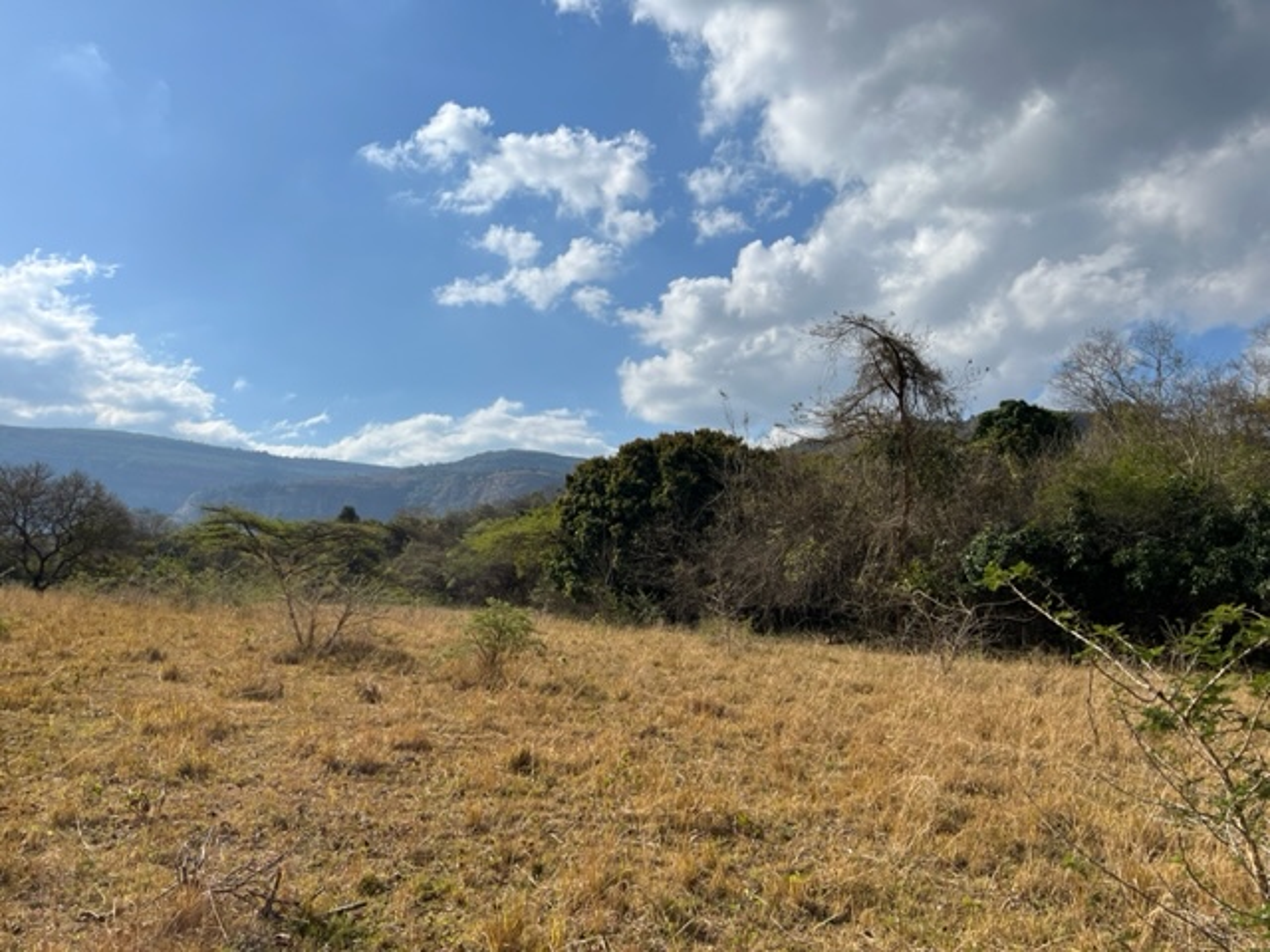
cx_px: 635
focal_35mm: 26
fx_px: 954
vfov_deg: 53.1
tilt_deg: +10.2
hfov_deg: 67.3
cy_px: 476
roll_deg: -3.2
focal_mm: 5.7
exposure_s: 1/8000
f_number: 1.5
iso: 50
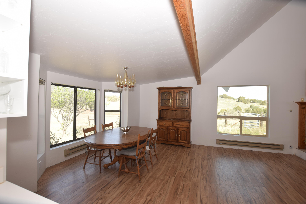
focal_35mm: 15
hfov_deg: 100.4
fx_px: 127
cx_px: 153
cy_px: 102
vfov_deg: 77.3
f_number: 5.6
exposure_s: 1/125
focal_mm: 10
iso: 160
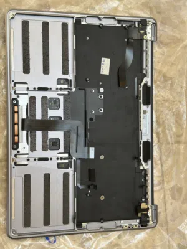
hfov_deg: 30.3
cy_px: 124
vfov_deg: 39.7
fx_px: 346
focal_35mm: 48
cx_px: 94
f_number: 1.78
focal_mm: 6.86
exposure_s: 1/475
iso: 80
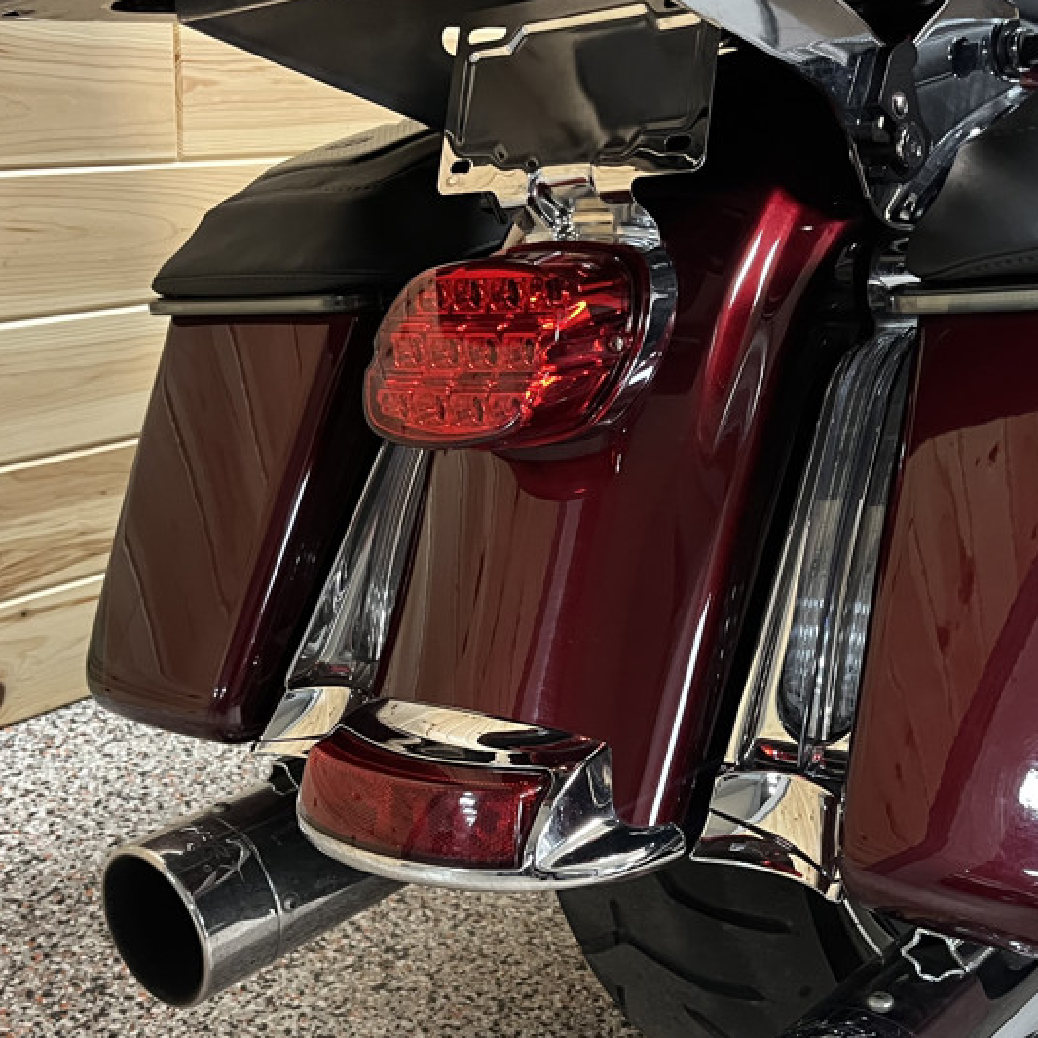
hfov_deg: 36.6
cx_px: 640
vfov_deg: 36.7
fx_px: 1561
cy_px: 612
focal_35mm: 46
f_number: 1.6
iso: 320
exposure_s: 1/60
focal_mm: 5.1
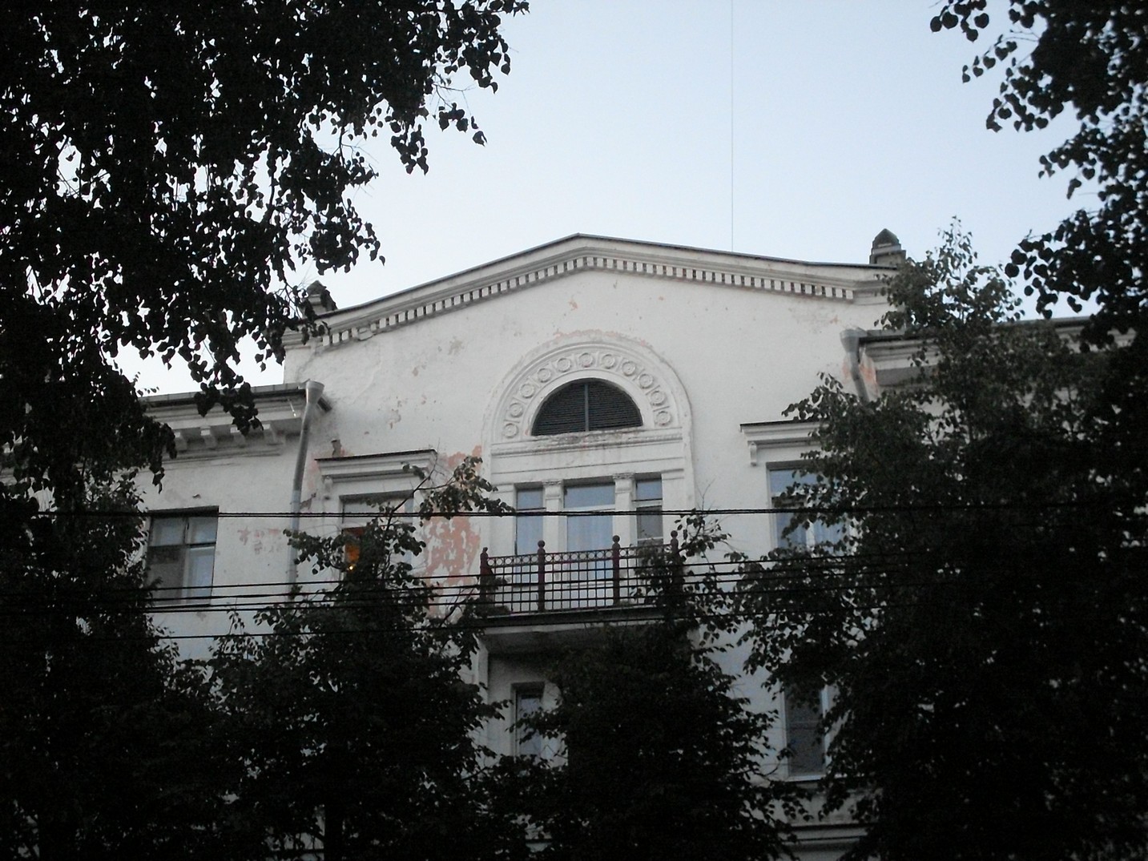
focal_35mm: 60
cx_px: 574
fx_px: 1990
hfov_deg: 32.2
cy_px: 430
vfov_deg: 24.4
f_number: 3.4
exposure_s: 1/45
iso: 400
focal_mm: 9.9
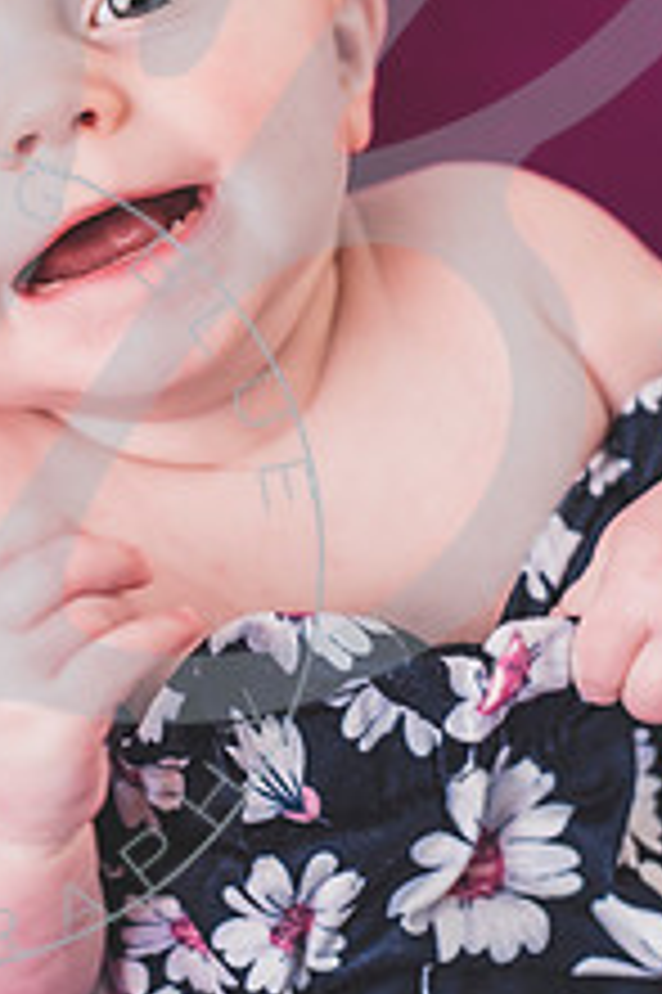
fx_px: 2818
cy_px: 216
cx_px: 108
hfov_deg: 13.3
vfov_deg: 19.8
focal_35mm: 102
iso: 320
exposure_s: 1/320
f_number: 2.8
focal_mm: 50
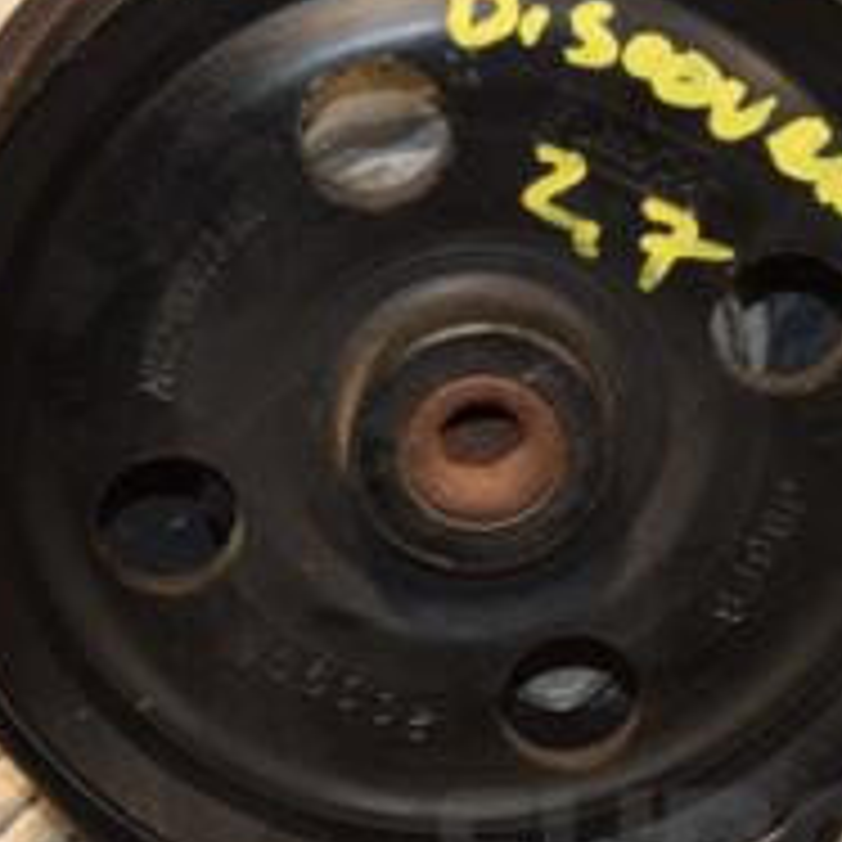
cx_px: 356
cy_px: 257
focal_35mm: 270
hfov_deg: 6.5
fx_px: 7430
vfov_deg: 6.5
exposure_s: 1/200
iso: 800
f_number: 6.3
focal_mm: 66
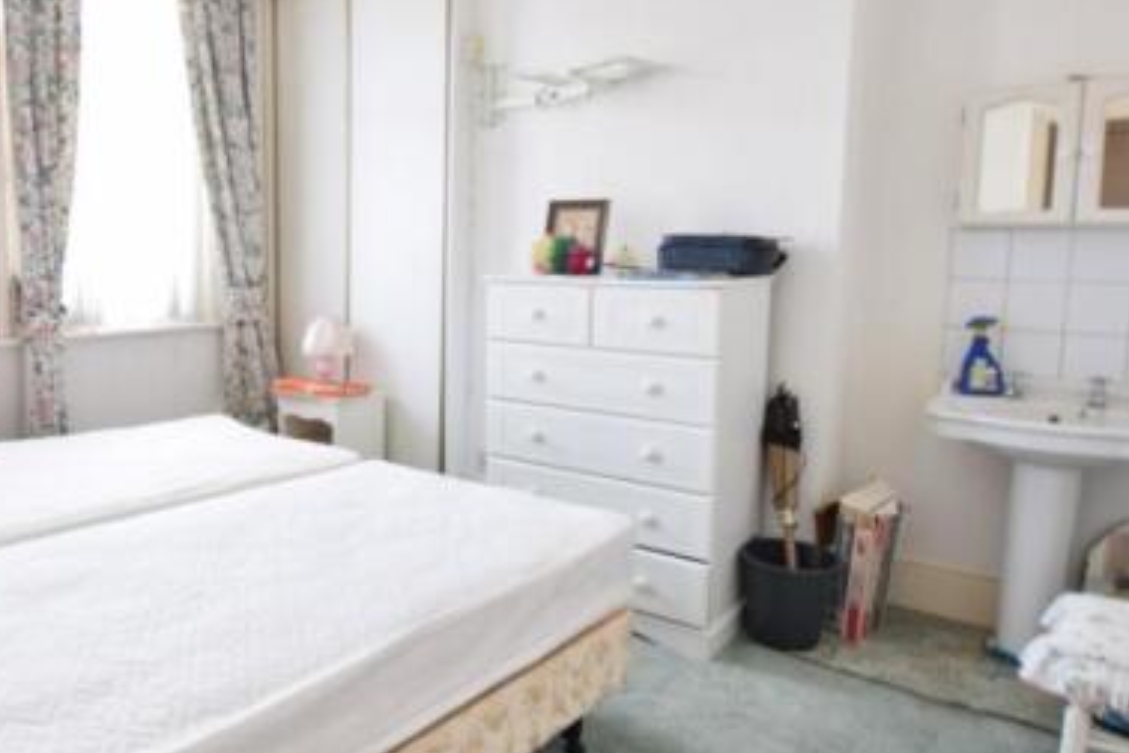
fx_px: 815
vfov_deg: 49.5
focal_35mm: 26
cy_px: 354
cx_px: 363
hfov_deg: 67.2
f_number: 3.5
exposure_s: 1/20
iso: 100
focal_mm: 10
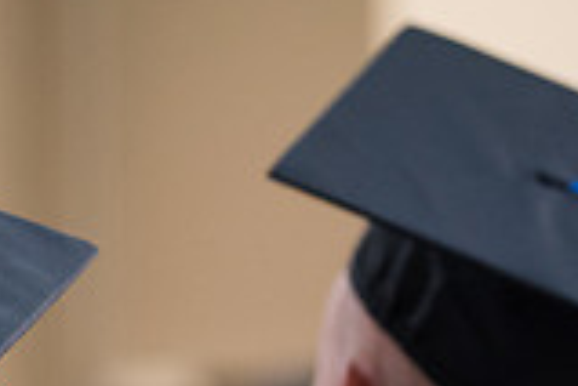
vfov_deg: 3.4
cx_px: -273
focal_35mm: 402
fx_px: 6454
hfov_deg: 5.1
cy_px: 362
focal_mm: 110
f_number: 2.8
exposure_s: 1/200
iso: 4000
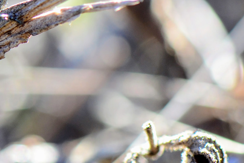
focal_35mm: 334
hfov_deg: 6.2
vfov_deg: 4.1
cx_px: 14
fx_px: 2263
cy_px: 45
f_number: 7.1
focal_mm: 105
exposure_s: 1/160
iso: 320
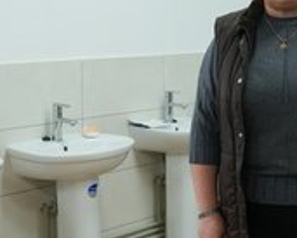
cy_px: 58
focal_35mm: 79
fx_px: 695
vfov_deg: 19.3
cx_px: 248
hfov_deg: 23.7
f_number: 3.5
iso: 640
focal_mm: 24
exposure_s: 1/100
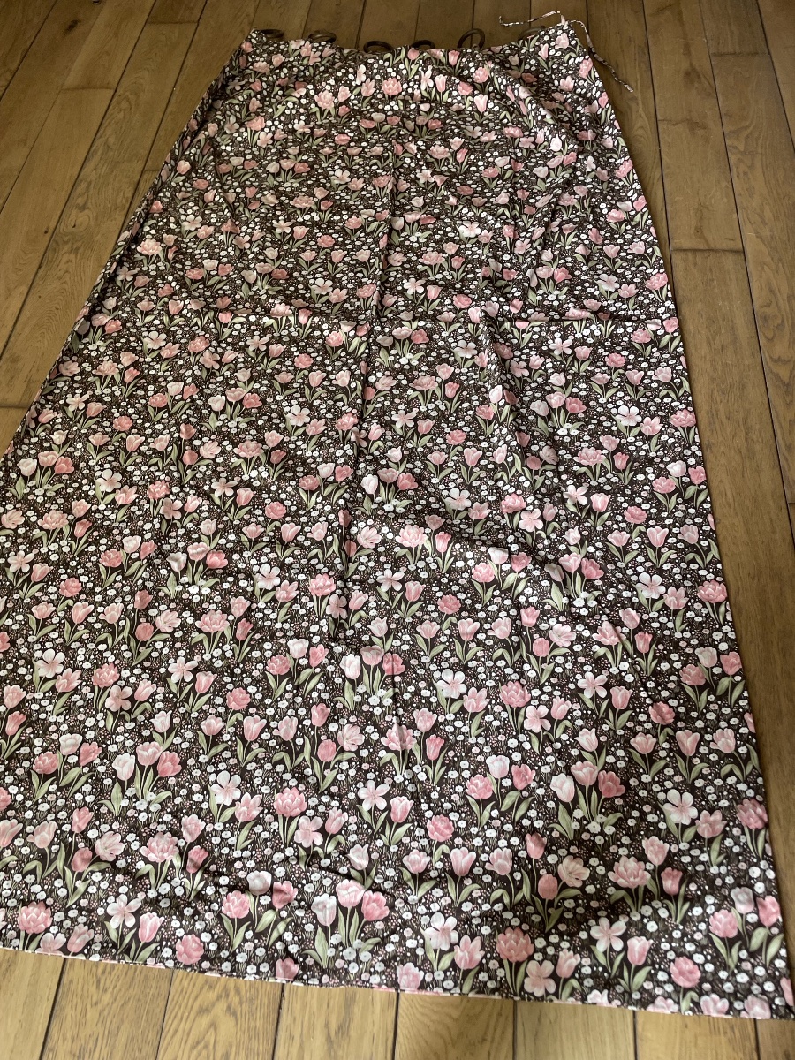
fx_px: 796
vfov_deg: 67.3
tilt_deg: -59.4
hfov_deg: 53.1
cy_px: 530
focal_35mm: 26
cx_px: 398
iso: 100
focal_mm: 4.2
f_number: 1.6
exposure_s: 1/121
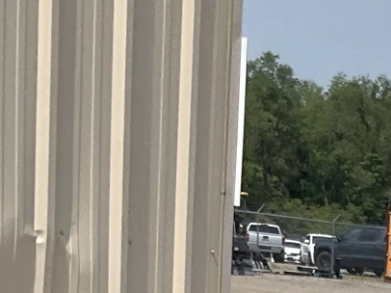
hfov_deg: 13.2
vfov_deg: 9.2
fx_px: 1614
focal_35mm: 143
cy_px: 719
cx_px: 558
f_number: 1.8
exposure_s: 1/2141
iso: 25
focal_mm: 3
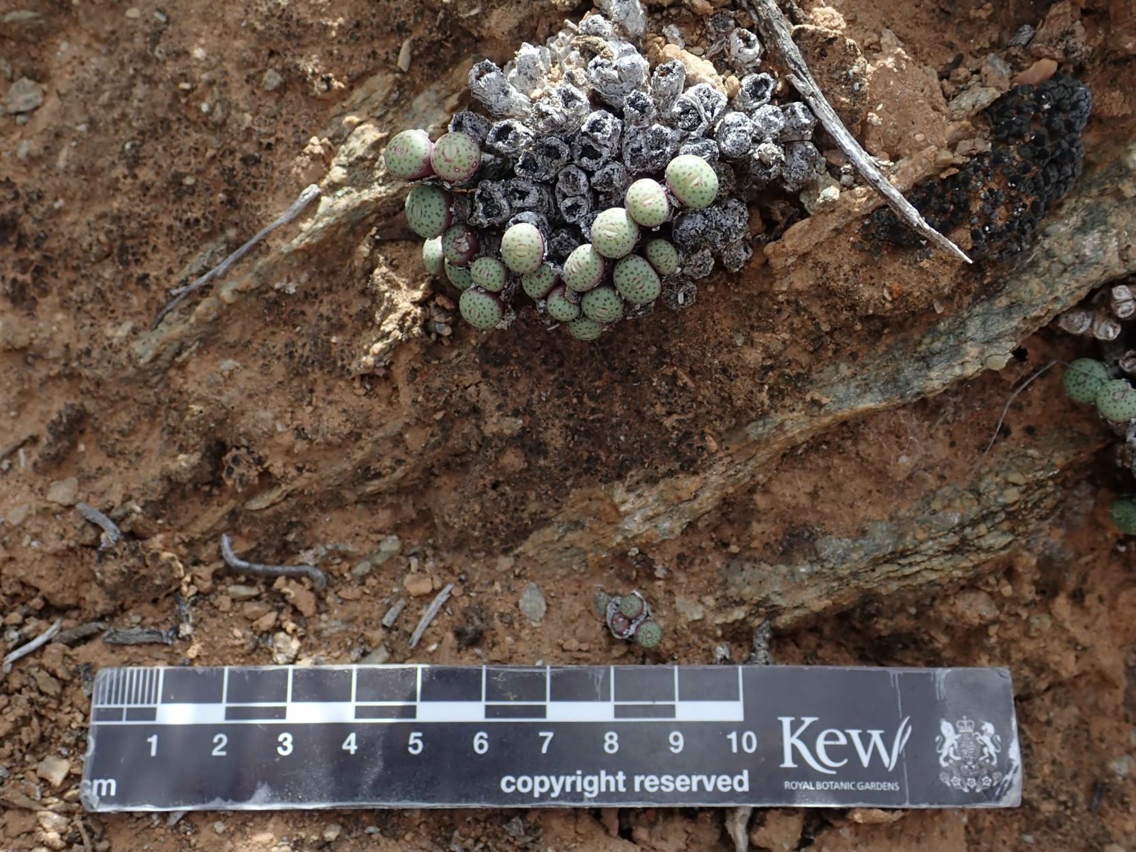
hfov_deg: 44.8
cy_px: 344
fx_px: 1378
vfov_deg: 34.2
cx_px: 616
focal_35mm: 42
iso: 100
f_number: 3.5
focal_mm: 6.42
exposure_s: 1/400
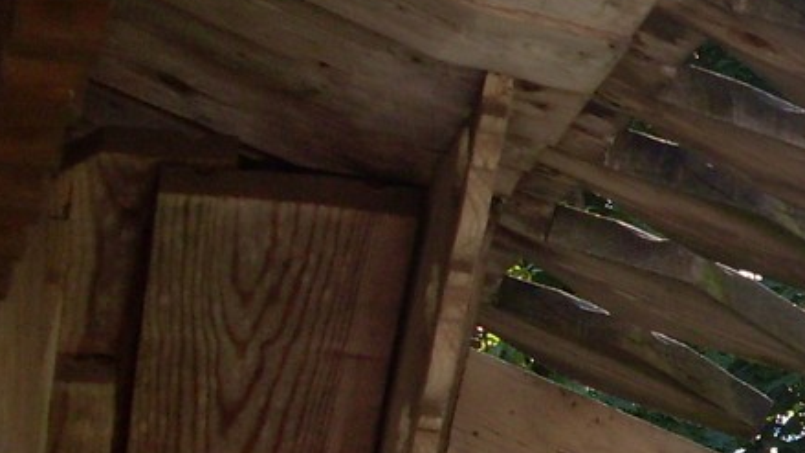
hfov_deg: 14.6
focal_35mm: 135
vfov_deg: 9.0
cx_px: 1274
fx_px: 2882
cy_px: 371
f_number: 2.8
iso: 80
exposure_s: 1/350
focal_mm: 6.3
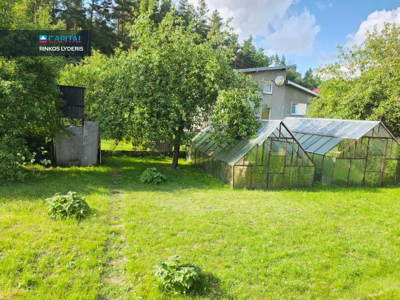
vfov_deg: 58.9
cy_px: 150
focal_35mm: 23
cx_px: 200
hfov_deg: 73.9
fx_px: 266
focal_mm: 6.3
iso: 80
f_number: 1.7
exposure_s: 1/1429
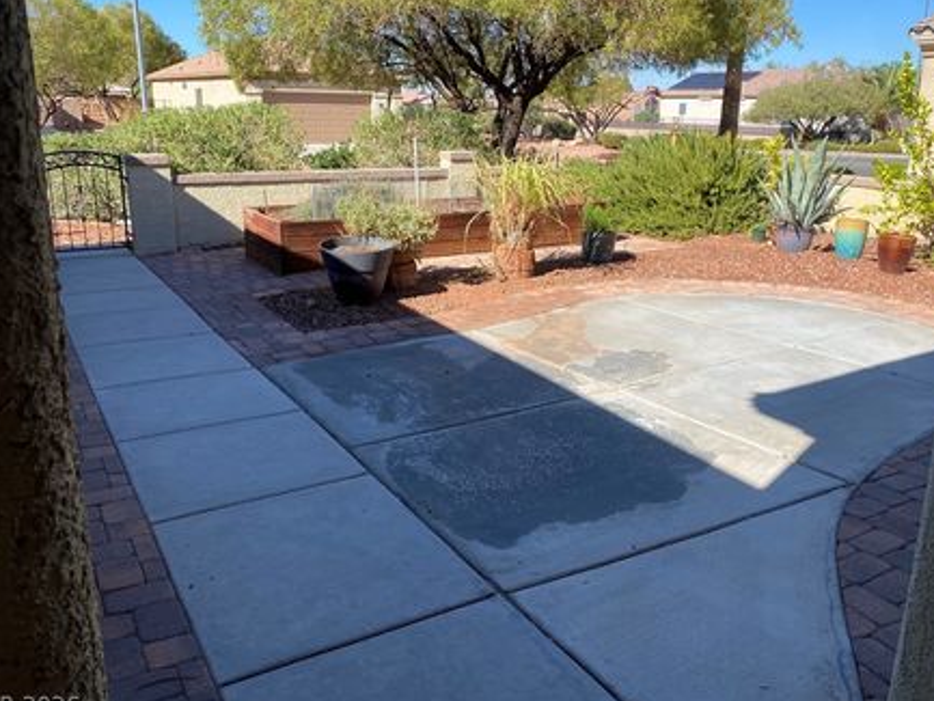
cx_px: 505
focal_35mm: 30
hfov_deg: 59.9
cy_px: 318
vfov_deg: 46.8
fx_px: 810
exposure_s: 1/1808
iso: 32
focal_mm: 4.25
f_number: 1.8
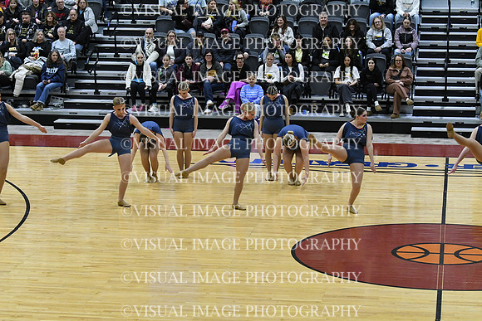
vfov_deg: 13.0
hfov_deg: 19.5
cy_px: 160
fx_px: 1406
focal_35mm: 105
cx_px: 241
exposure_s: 1/400
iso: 4000
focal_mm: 70
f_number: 4
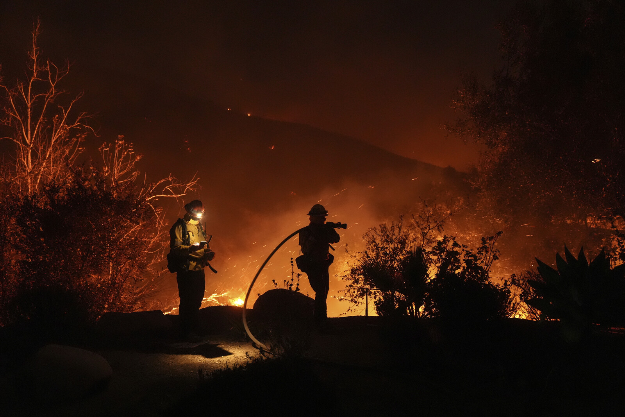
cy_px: 208
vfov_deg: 45.0
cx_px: 312
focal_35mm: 29
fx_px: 503
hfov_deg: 63.7
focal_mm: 29
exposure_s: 1/40
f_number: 2.8
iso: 6400
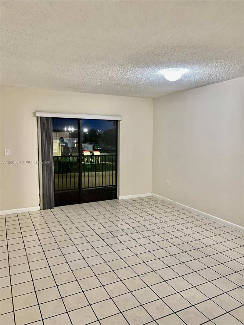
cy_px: 162
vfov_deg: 67.3
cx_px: 122
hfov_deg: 53.1
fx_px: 244
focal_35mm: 26
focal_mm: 5.1
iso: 200
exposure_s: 1/60
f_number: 1.6
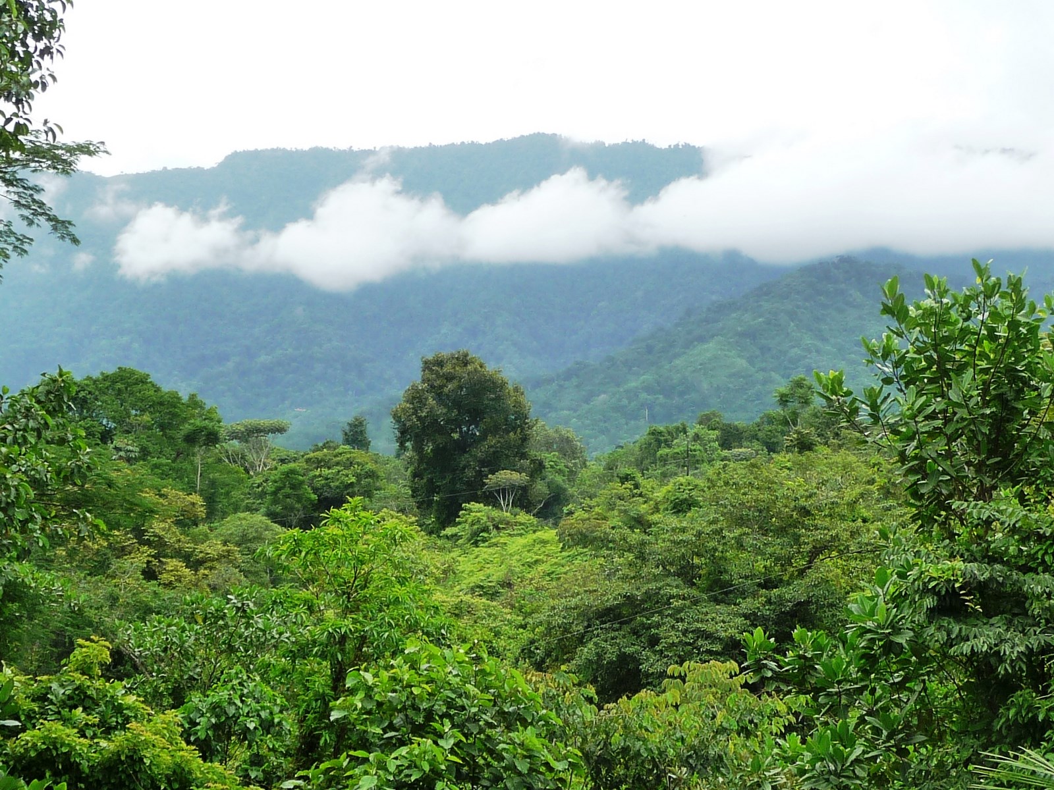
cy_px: 395
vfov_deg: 19.1
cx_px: 527
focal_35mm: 77
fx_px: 2345
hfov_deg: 25.3
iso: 160
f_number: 4.2
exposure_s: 1/400
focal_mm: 8
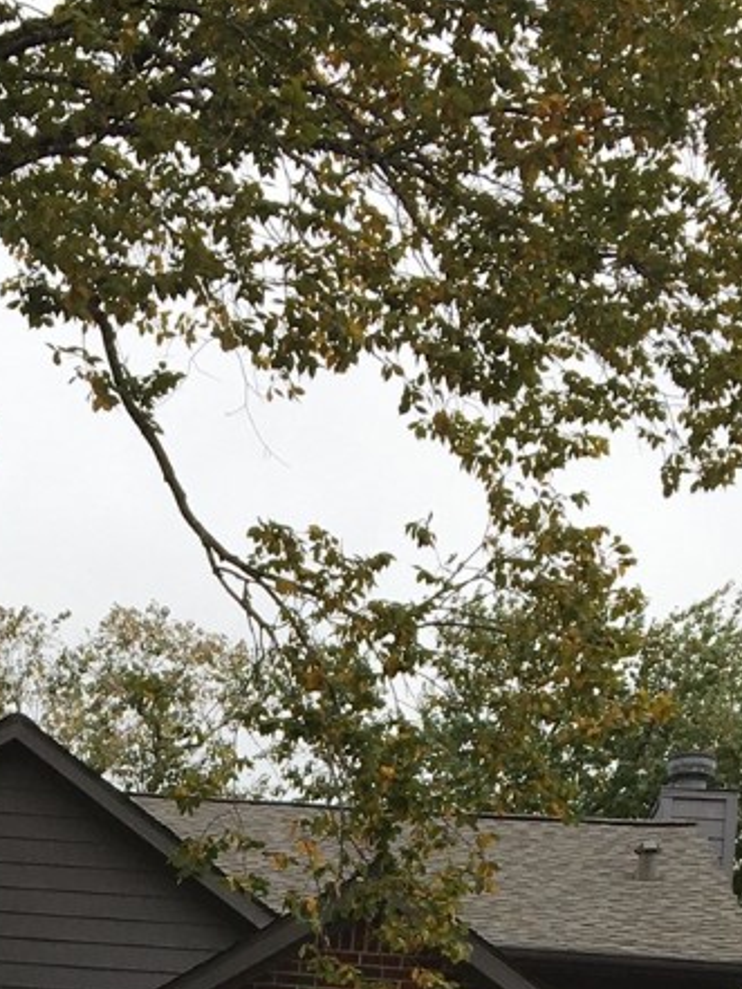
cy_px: 1444
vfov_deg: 17.6
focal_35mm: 101
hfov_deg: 14.4
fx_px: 2885
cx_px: 2
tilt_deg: +4.4
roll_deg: -5.1
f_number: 2.2
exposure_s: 1/509
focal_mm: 4.15
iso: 25
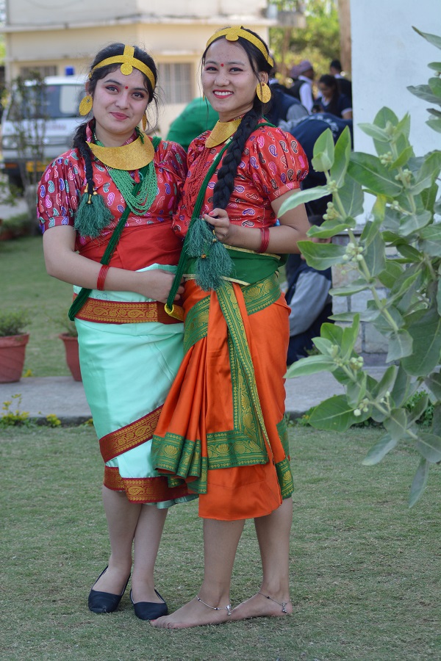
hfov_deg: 13.0
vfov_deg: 19.5
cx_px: 220
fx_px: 1929
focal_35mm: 105
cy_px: 330
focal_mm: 70
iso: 400
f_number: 5
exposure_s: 1/400
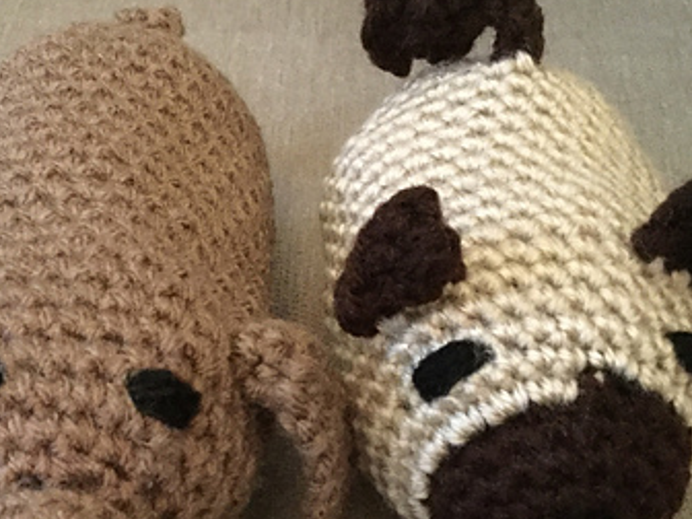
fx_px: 1179
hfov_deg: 32.6
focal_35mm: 59
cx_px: 270
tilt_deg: -47.4
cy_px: 400
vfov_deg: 24.5
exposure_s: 1/15
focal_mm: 3.3
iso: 800
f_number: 2.4
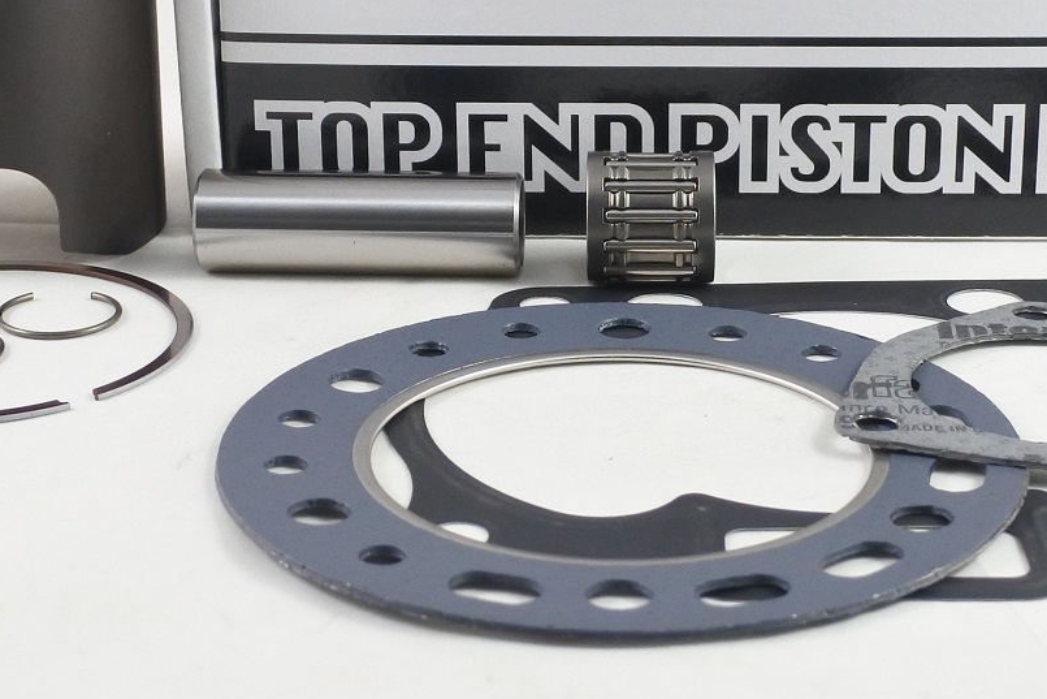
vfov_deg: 22.5
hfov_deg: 34.5
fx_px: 1687
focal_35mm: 58
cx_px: 485
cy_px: 10
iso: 500
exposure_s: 1/125
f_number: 3.5
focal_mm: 10
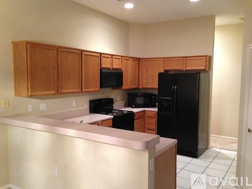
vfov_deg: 42.9
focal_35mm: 33
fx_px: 240
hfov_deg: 55.4
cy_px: 94
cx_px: 126
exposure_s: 1/20
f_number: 2.4
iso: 400
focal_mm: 4.12
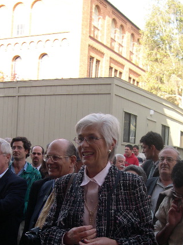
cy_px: 178
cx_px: 101
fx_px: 409
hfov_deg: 25.2
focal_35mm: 58
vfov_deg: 32.7
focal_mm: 8
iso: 100
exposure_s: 1/213
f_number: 2.8
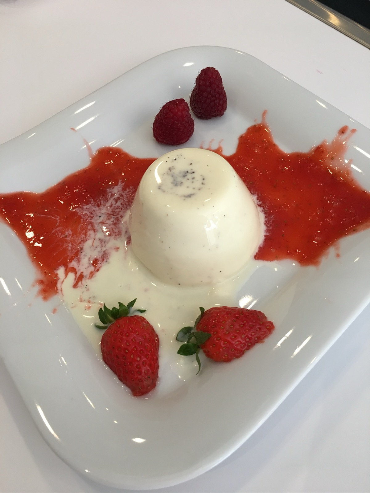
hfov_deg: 48.2
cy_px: 246
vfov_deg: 61.7
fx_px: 413
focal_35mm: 29
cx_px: 185
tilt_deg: -55.9
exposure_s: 1/33
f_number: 2.2
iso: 32
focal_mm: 4.15
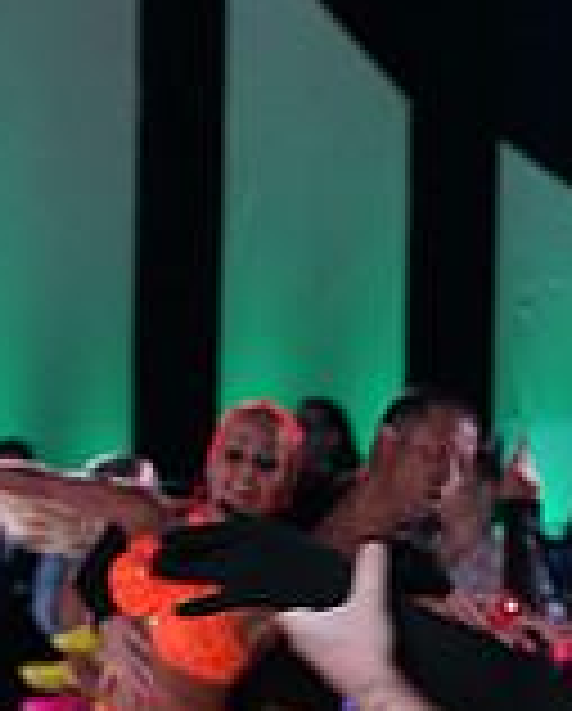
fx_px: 6900
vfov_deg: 5.8
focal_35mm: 327
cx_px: 844
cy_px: 1282
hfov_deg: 4.7
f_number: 5.6
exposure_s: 1/200
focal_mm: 95
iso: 2500
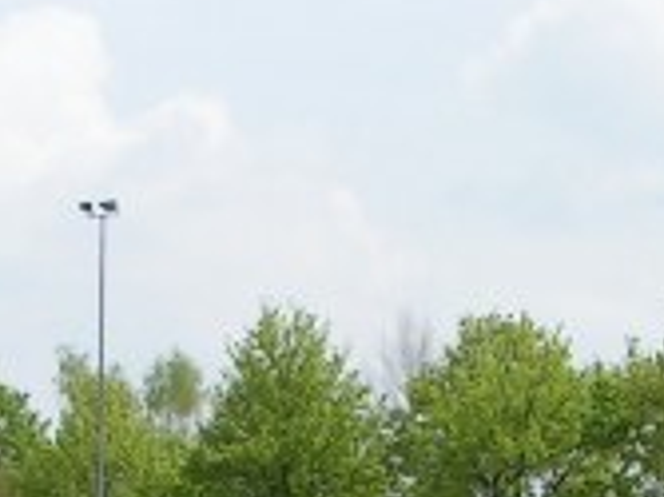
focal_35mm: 182
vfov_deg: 8.0
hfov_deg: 10.9
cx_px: 306
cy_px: 747
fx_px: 3489
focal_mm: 5.8
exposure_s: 1/400
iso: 50
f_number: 5.6
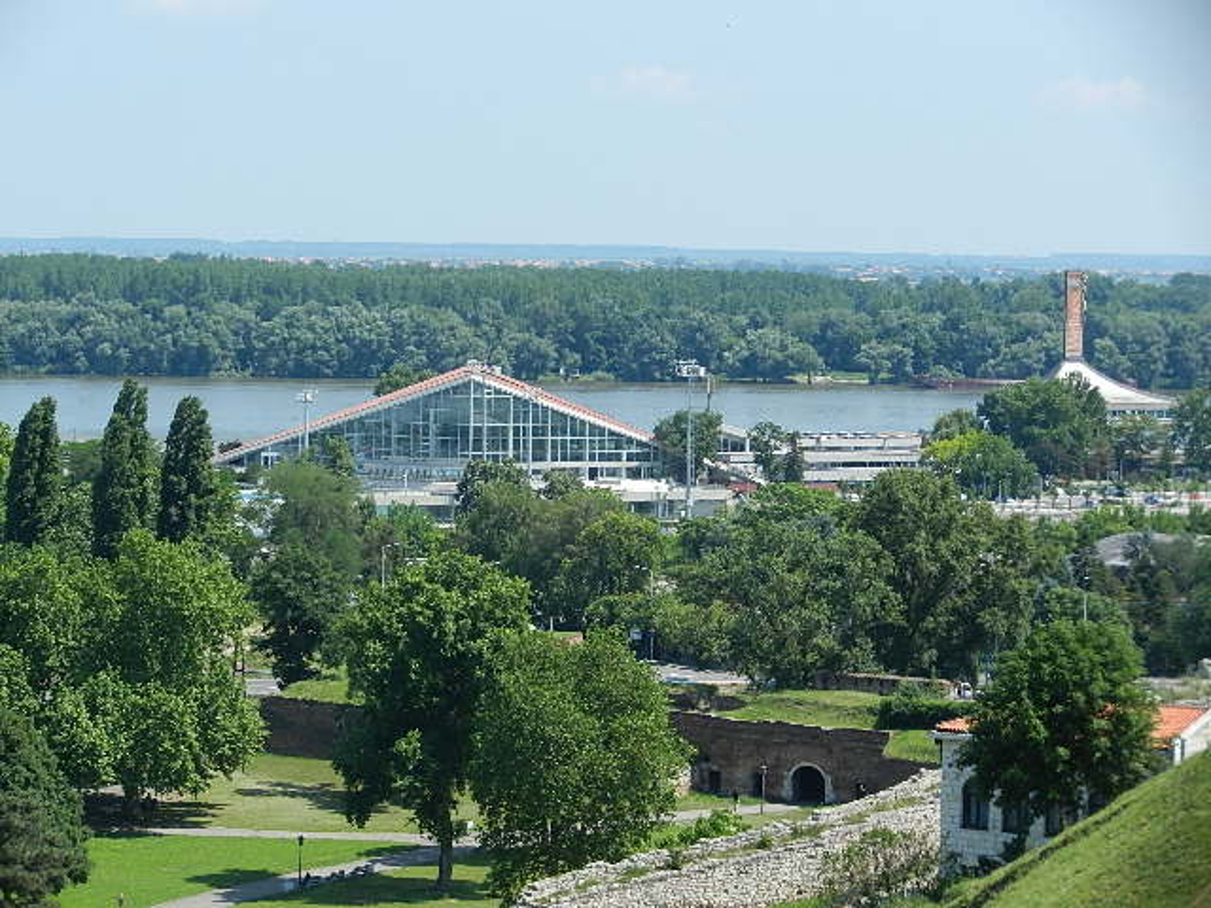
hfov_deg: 16.0
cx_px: 606
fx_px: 4303
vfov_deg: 12.0
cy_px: 454
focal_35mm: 123
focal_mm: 22.2
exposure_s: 1/640
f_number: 5.1
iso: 160
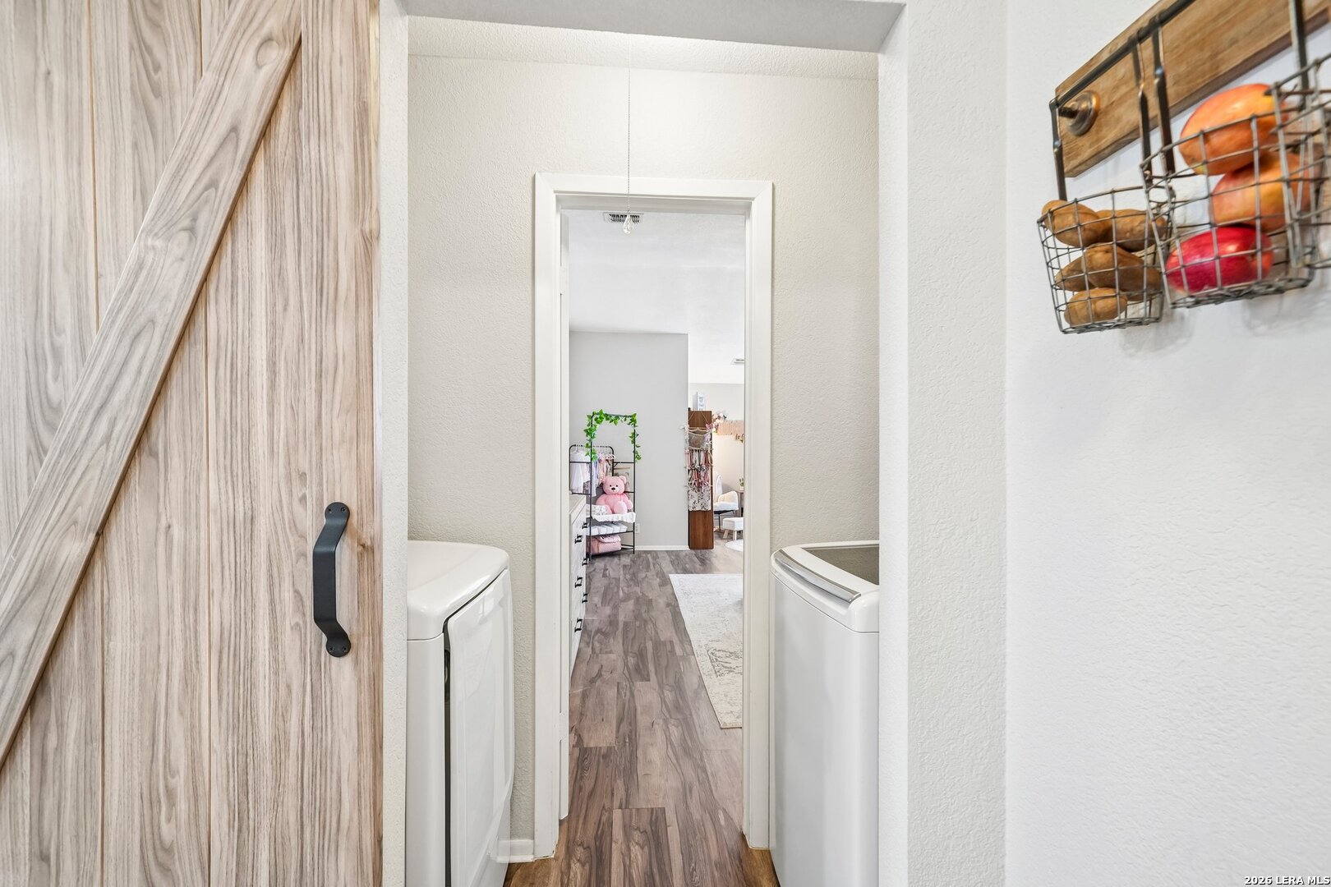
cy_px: 444
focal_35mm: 16
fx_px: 592
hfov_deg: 96.7
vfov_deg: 73.7
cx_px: 666
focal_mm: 16
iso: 800
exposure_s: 1/10
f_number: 8
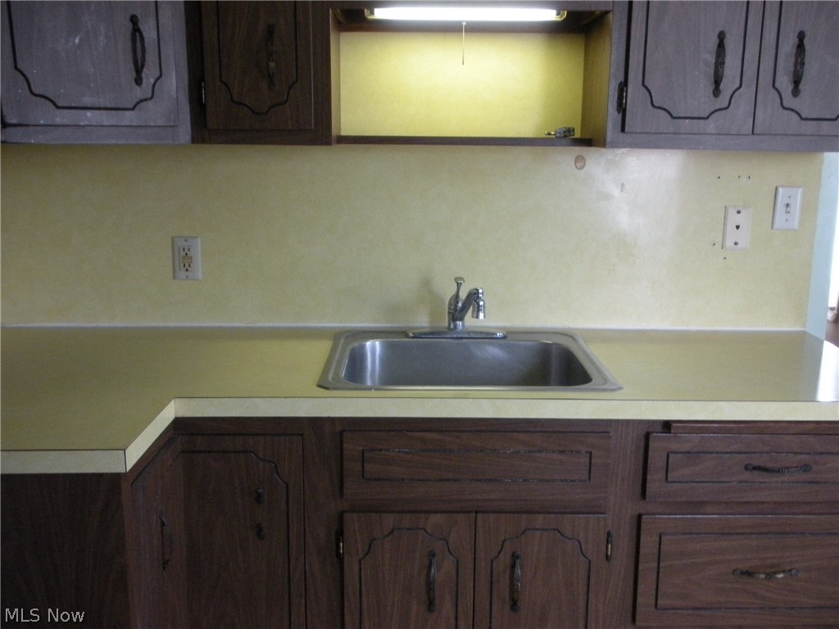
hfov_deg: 52.6
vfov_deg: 40.7
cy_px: 314
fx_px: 848
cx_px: 420
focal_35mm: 35
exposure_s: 1/37.2
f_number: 3.5
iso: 400
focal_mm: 6.3
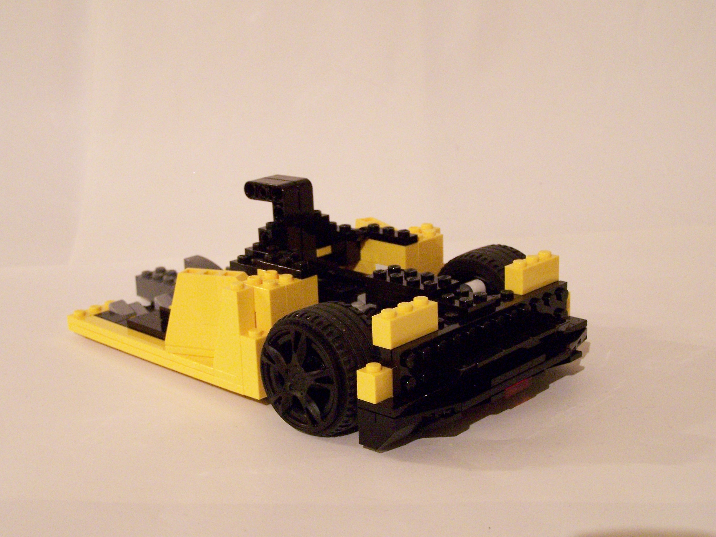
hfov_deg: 32.7
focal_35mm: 59
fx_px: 1220
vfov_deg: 24.8
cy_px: 268
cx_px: 358
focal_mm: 9.8
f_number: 3.1
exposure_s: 1/8
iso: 400
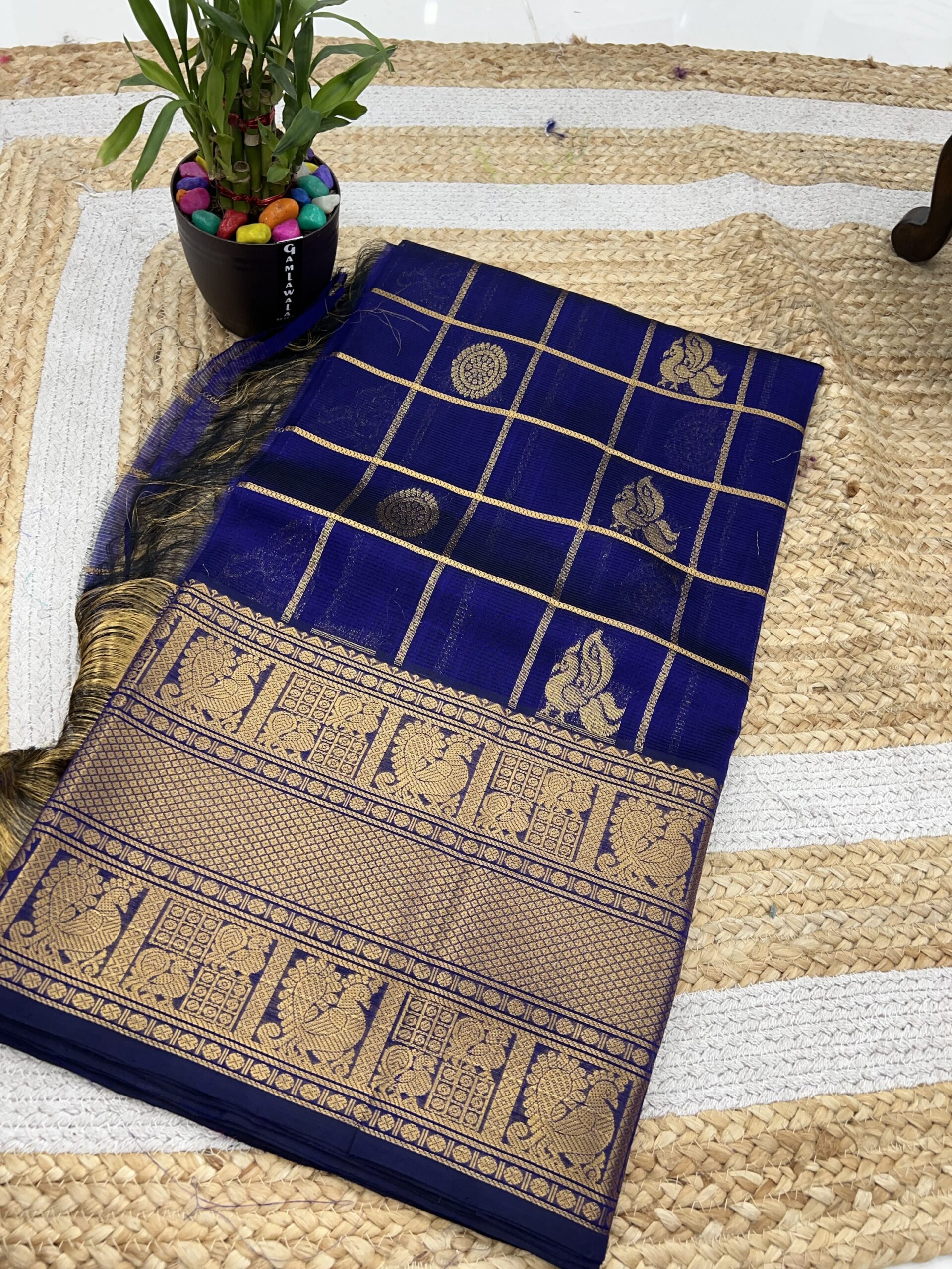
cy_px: 634
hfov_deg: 53.1
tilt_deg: -59.4
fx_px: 953
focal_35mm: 26
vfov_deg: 67.3
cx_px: 476
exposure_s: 1/100
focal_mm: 5.7
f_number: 1.5
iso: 80
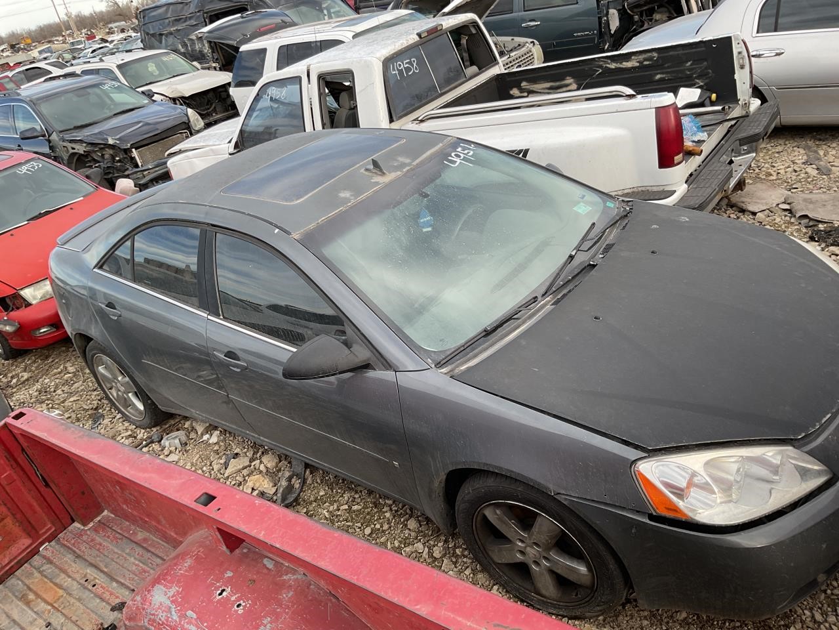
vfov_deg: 48.2
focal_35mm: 29
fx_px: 703
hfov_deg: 61.7
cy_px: 315
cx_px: 420
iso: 16
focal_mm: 3
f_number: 1.8
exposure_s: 1/320
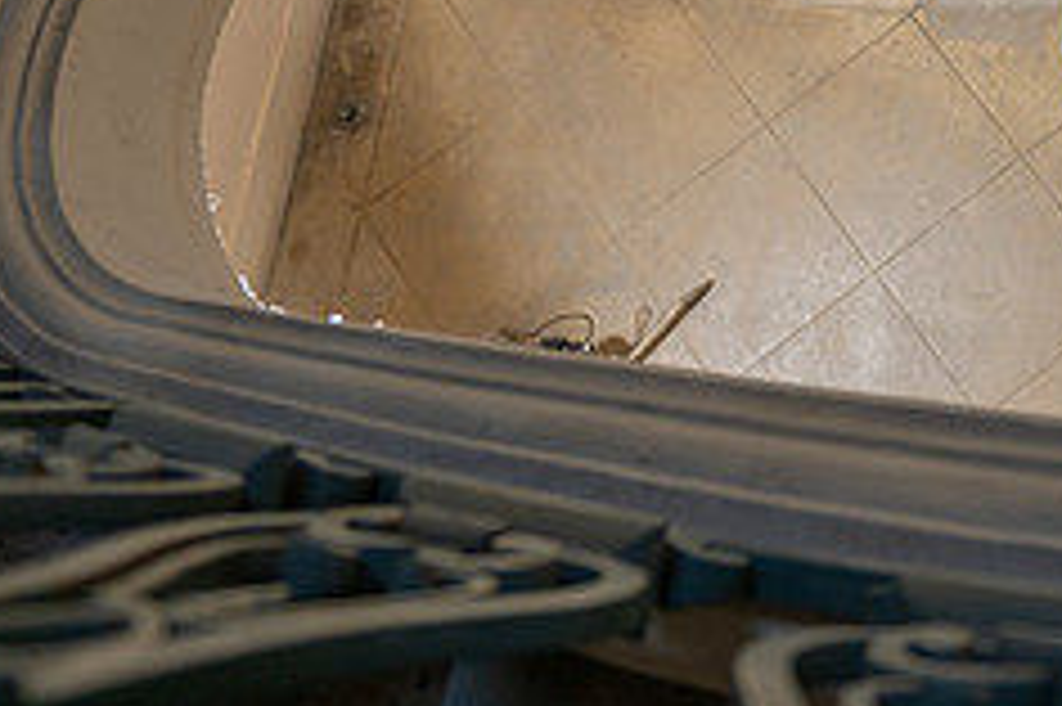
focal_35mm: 59
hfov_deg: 30.4
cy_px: -101
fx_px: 1739
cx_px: 1170
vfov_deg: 21.6
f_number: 2.8
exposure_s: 1/200
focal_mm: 24
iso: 200
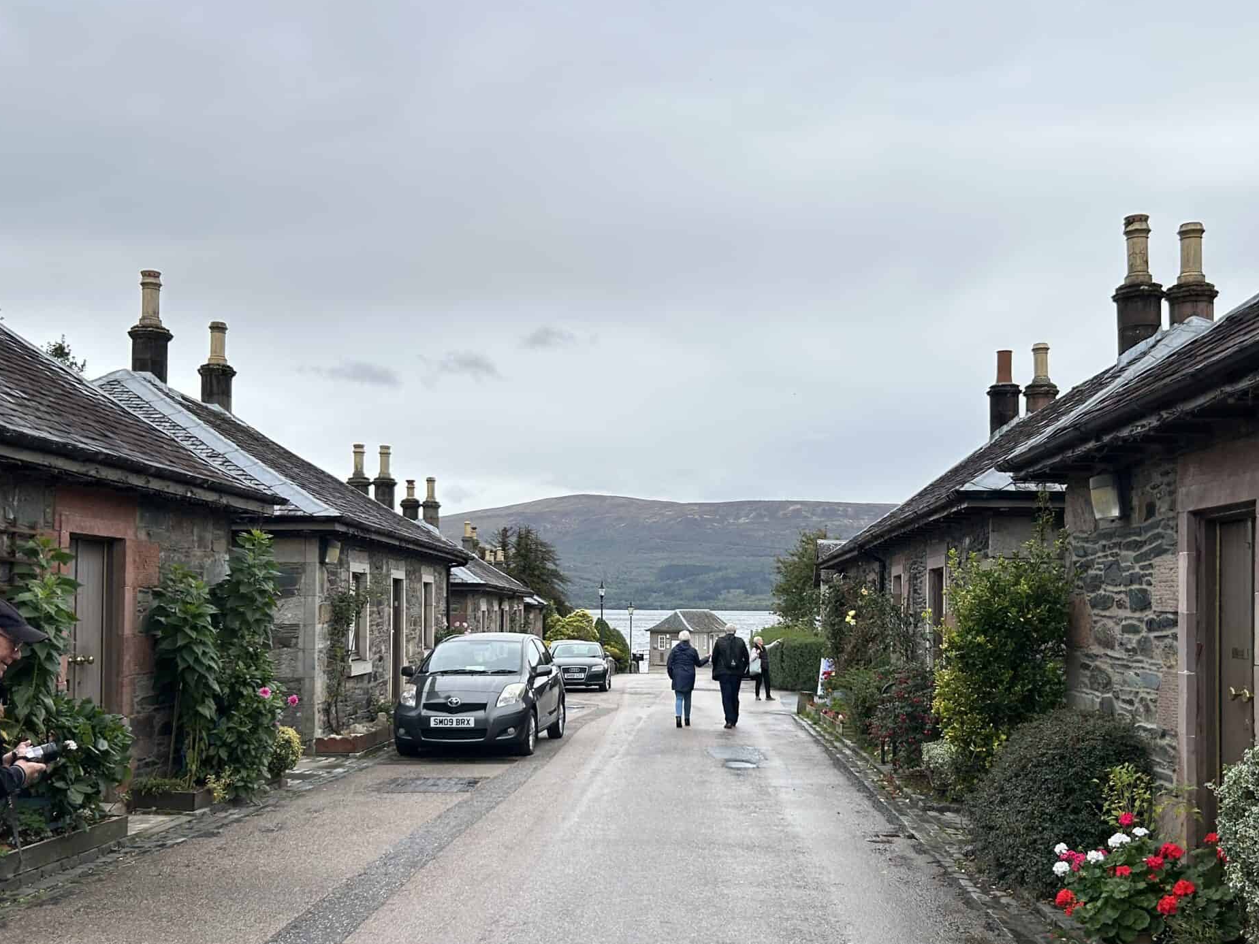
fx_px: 1309
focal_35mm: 36
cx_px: 660
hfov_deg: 51.3
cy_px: 572
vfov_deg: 39.5
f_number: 1.5
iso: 50
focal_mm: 5.7
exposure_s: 1/1124
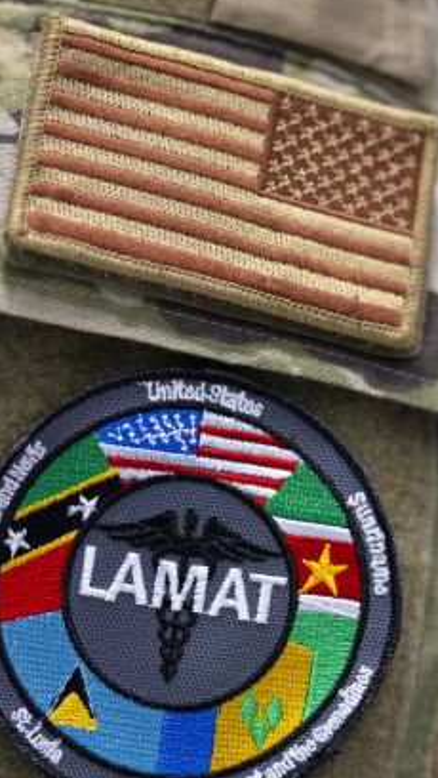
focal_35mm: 241
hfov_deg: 5.0
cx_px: 387
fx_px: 4968
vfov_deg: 8.9
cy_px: 429
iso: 1600
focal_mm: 135
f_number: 1.8
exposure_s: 1/640
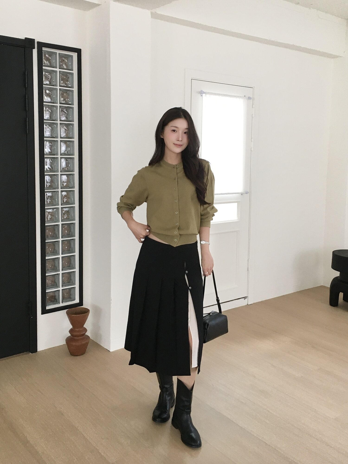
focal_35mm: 29
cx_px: 174
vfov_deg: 61.7
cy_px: 232
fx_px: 389
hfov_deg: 48.2
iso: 40
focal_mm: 4.15
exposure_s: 1/30
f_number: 2.2
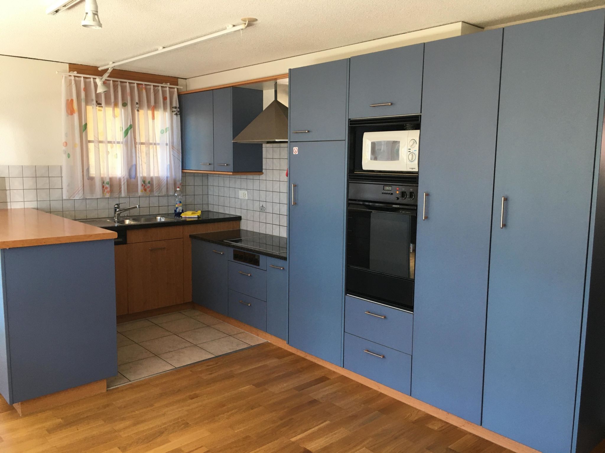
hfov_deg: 61.7
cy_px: 226
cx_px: 302
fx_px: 507
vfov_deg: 48.2
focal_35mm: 29
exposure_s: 1/33
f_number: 2.2
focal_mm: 4.15
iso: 64
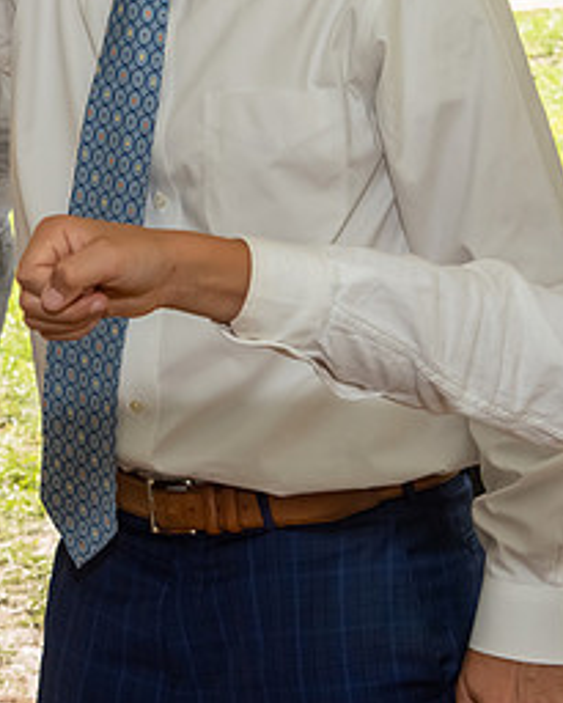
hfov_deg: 11.9
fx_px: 2685
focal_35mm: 129
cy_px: 154
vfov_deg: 14.8
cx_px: 48
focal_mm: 32
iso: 400
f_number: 6.3
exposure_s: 1/250
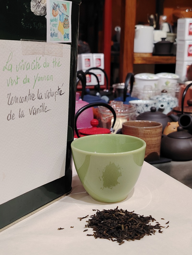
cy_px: 128
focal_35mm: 46
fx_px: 340
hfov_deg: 31.5
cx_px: 96
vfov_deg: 41.2
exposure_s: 1/50
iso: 741
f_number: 1.75
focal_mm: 5.25
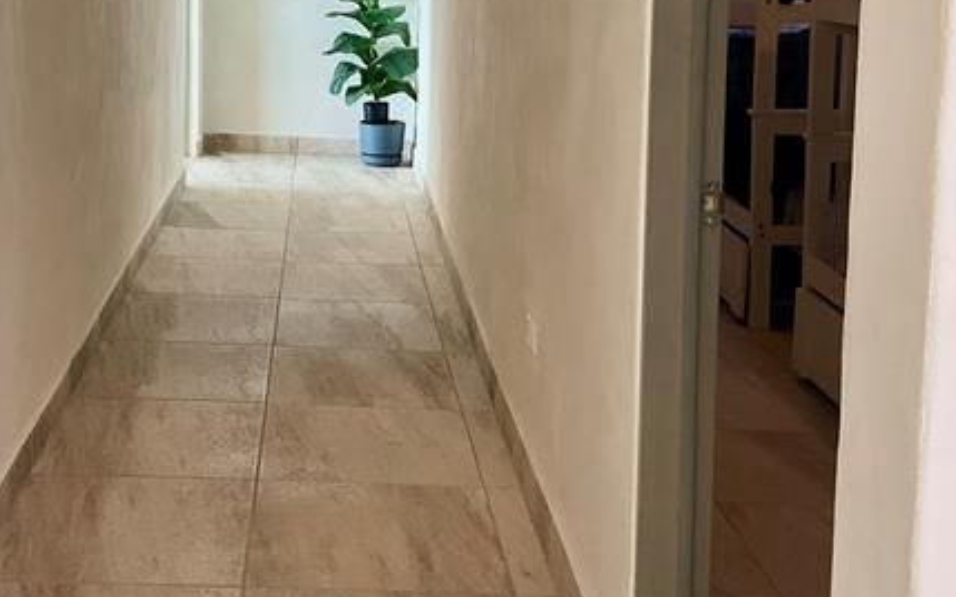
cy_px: 38
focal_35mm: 55
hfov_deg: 36.7
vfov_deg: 22.8
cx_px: 352
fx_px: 1433
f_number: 1.8
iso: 64
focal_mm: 3
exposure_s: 1/113
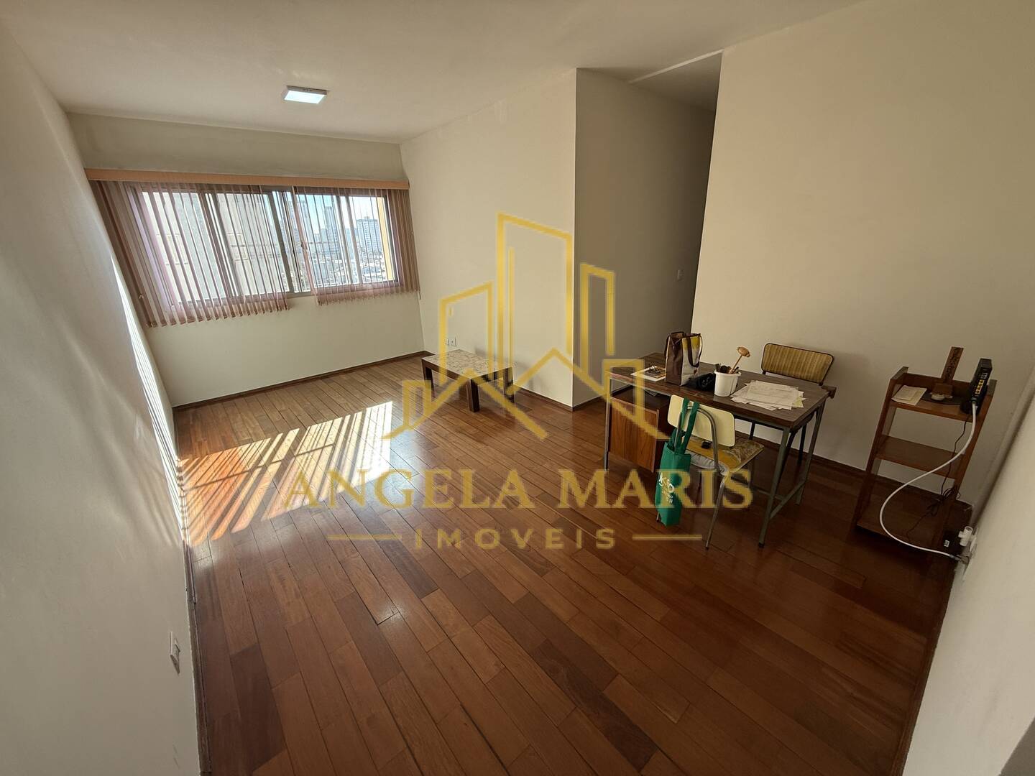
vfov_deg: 85.7
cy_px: 388
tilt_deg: -19.8
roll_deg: +2.4
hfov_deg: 102.1
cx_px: 518
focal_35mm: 14
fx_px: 419
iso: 50
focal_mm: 2.22
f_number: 2.2
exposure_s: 1/139
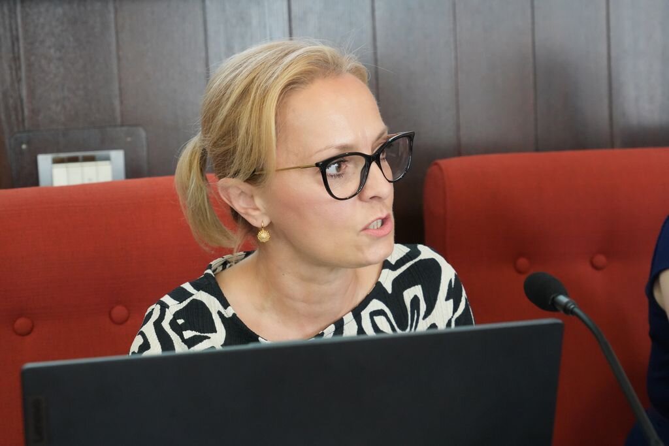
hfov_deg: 28.8
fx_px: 1301
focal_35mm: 70
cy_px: 223
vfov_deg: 19.5
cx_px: 334
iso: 6400
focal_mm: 70
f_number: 8
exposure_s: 1/80
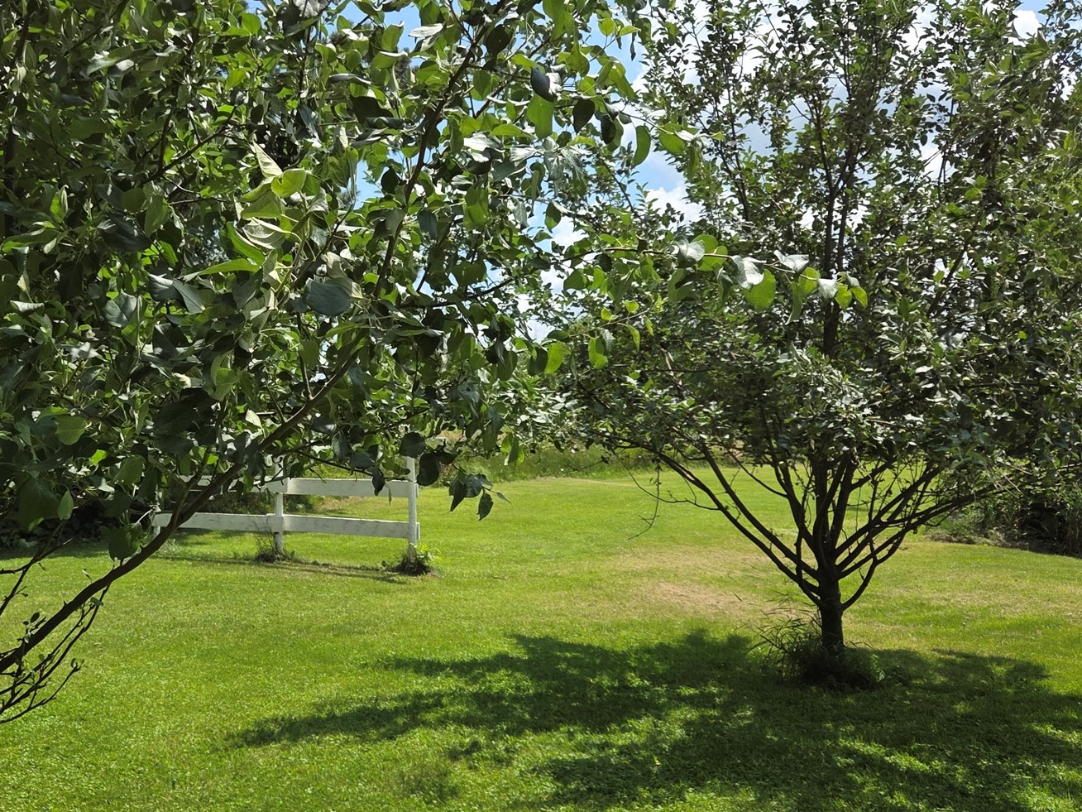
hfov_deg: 50.4
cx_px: 356
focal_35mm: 36
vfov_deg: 39.7
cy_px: 405
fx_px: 1125
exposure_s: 1/4771
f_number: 1.8
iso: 80
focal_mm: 5.4
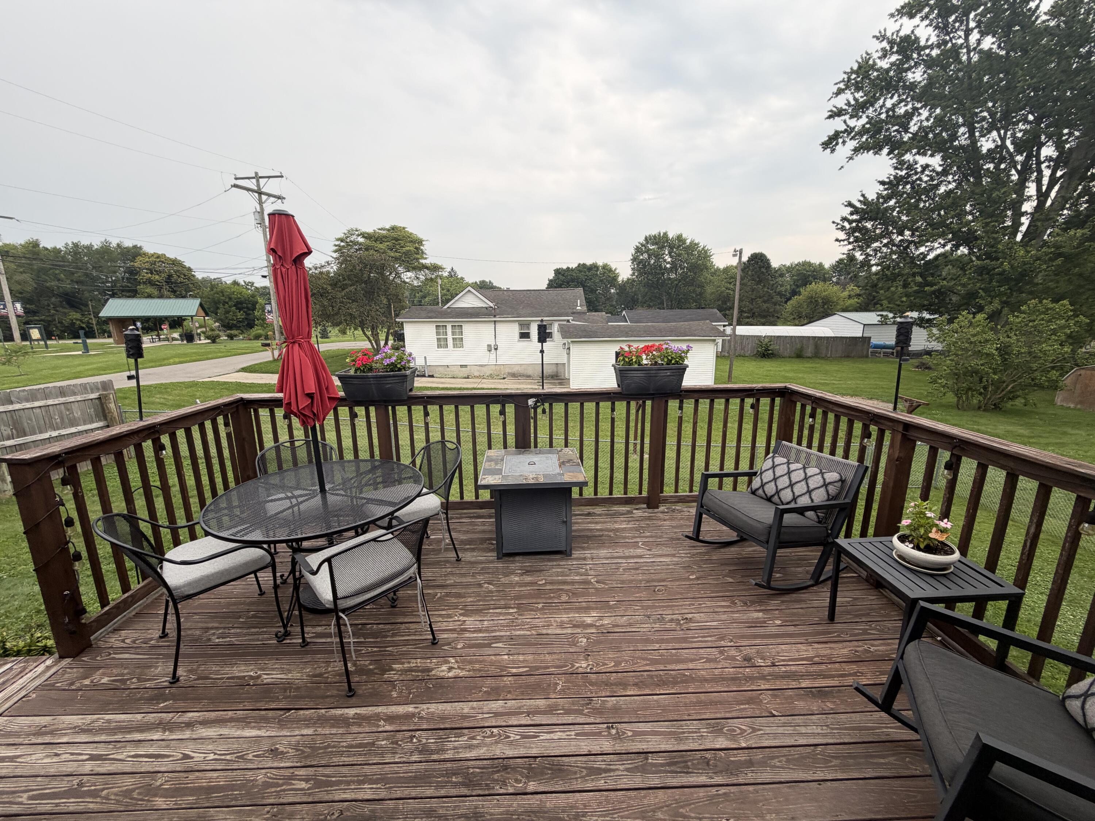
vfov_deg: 85.7
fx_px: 443
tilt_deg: -11.2
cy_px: 410
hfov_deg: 102.1
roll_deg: +1.5
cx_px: 548
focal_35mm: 14
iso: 40
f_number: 2.2
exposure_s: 1/167
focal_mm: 2.22
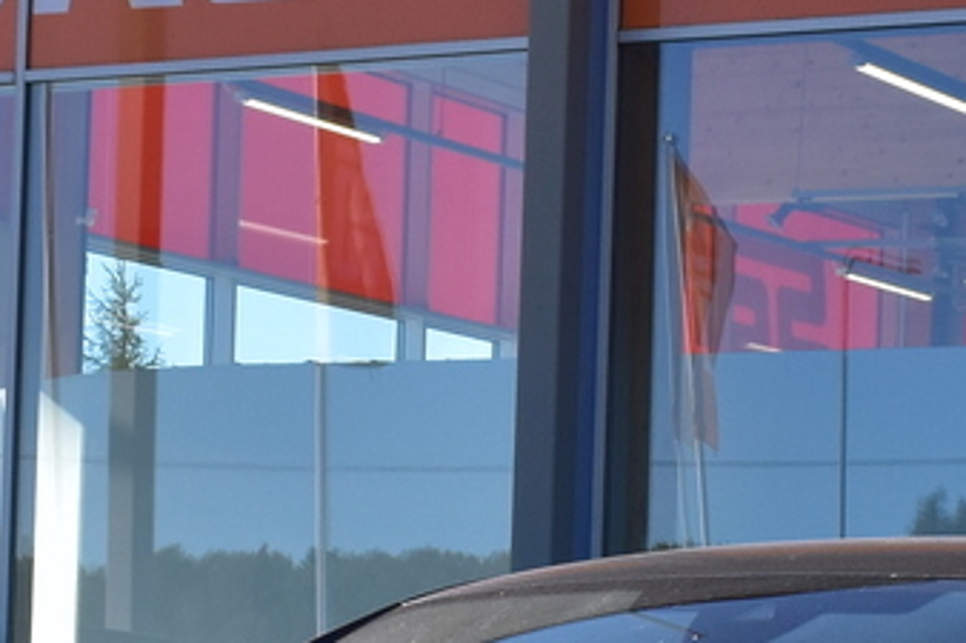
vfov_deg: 8.2
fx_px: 4436
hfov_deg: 12.4
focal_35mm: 165
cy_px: 869
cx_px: 614
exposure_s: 1/500
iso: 400
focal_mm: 23
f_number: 11
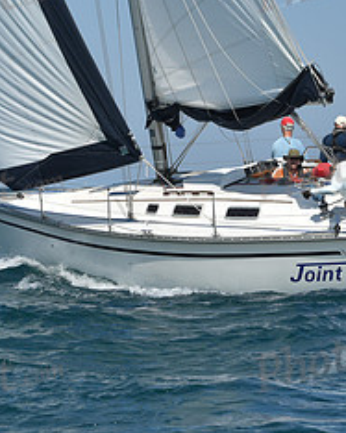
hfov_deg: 8.3
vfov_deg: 10.4
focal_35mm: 186
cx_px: 161
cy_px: 86
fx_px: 2382
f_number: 8
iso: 250
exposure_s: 1/1600
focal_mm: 80
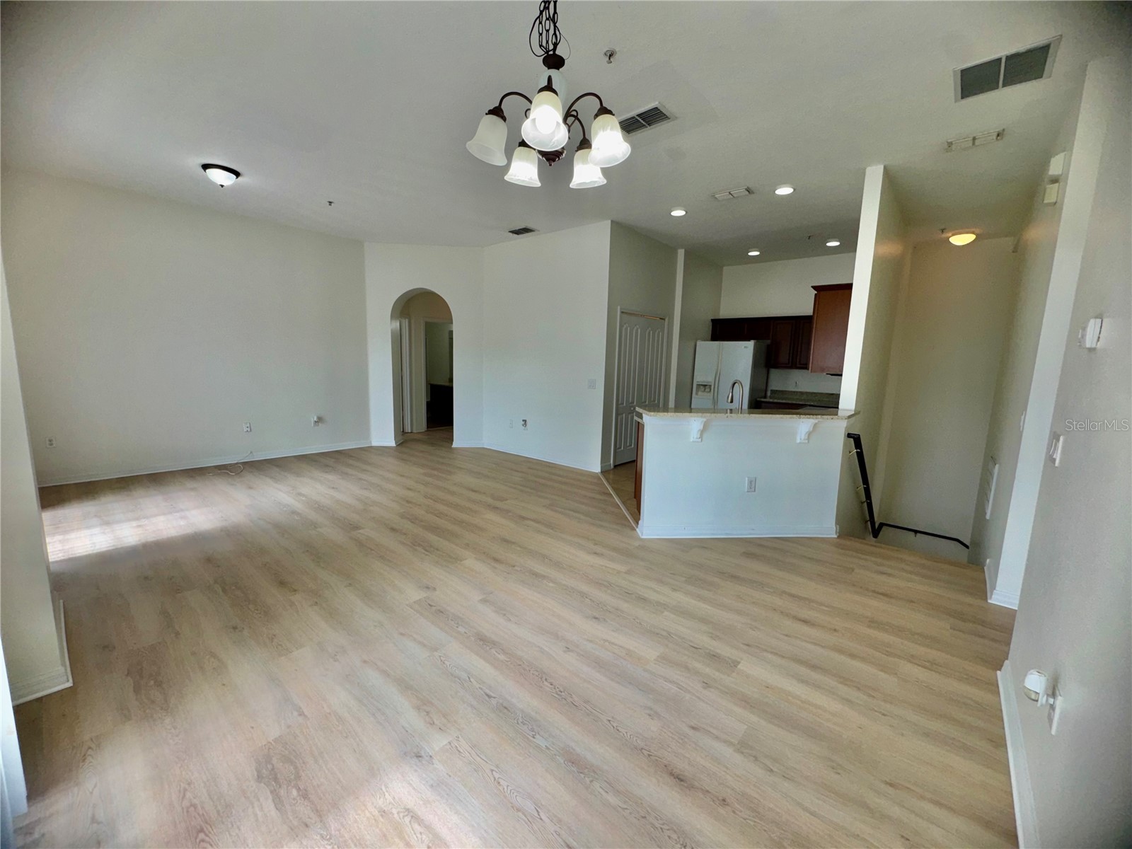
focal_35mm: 14
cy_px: 424
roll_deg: -1.4
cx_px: 566
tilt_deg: -9.0
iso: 32
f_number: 2.2
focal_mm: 2.22
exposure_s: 1/148
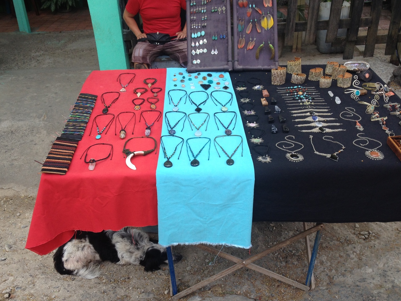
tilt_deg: -33.2
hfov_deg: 45.8
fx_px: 475
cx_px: 196
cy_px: 161
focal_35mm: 41
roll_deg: +3.9
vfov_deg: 35.1
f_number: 2.4
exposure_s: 1/227
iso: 50
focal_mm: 4.28
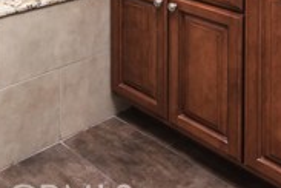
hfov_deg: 34.5
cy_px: -109
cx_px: 55
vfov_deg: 20.2
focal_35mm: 56
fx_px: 437
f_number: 8
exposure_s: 1/30
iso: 400
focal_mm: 16
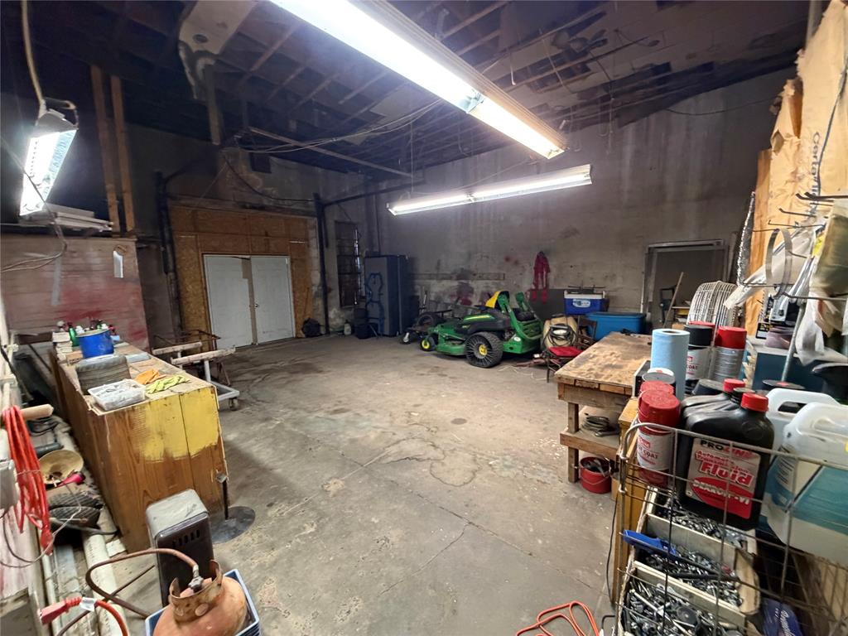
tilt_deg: -5.2
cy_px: 318
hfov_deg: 102.1
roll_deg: +2.4
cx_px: 424
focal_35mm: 14
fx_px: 343
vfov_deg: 85.7
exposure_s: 1/60
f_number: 2.2
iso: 640
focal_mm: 2.22
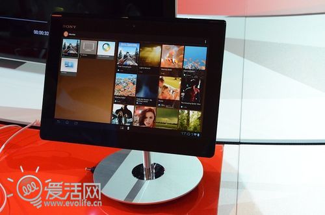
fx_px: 540
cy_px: 108
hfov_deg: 33.5
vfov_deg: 22.5
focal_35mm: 60
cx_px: 162
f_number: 10
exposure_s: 1/160
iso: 4000
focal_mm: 40
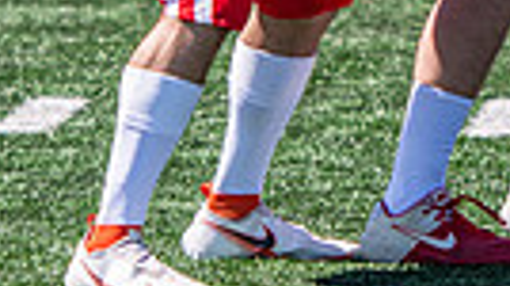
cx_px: 746
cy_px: -372
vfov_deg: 1.4
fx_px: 11927
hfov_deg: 2.4
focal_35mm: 883
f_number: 2.8
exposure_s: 1/3200
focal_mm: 130
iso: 160
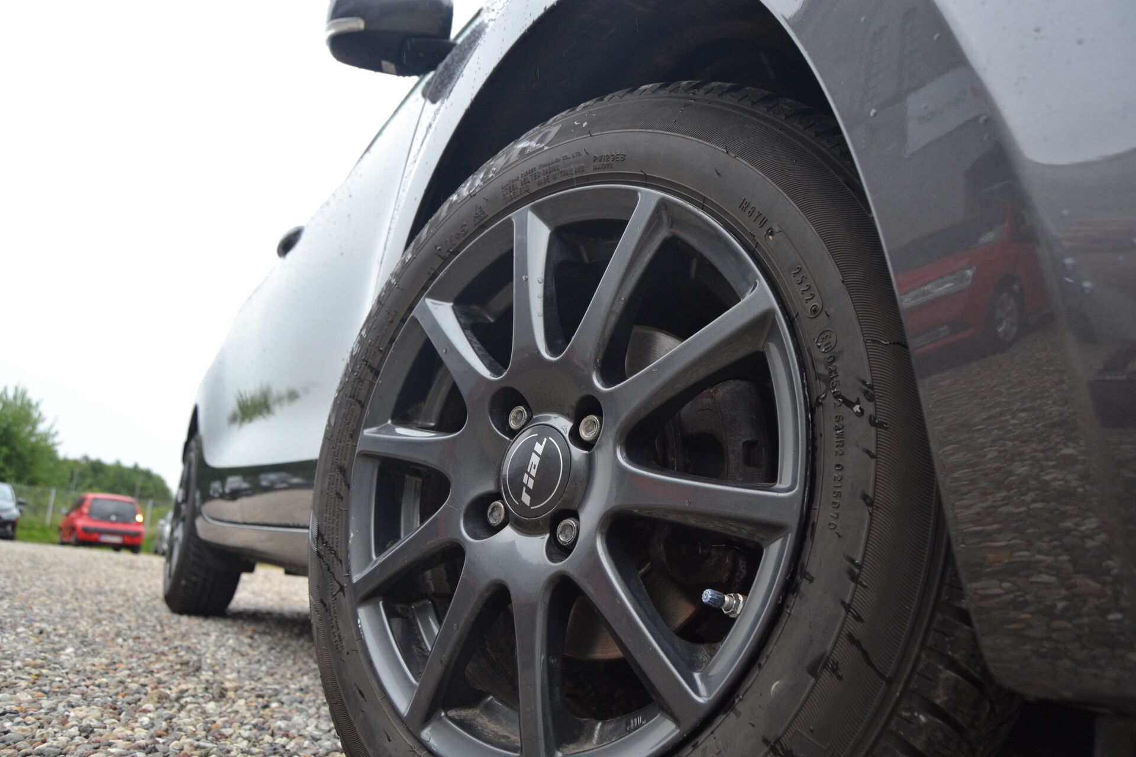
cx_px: 568
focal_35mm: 27
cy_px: 378
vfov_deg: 47.9
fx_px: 852
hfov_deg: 67.4
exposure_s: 1/125
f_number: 5.6
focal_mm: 18
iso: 320
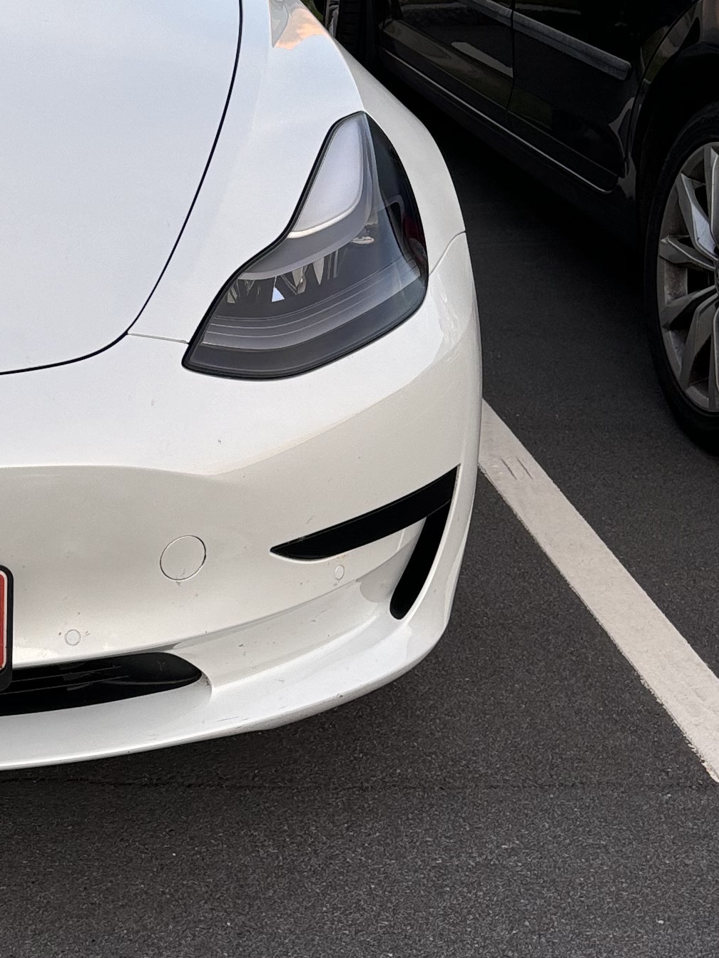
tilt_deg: -18.1
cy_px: 180
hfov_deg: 17.7
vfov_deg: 24.6
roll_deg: -0.4
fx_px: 2160
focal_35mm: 78
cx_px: -224
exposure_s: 1/338
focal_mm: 5.96
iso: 50
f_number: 1.6
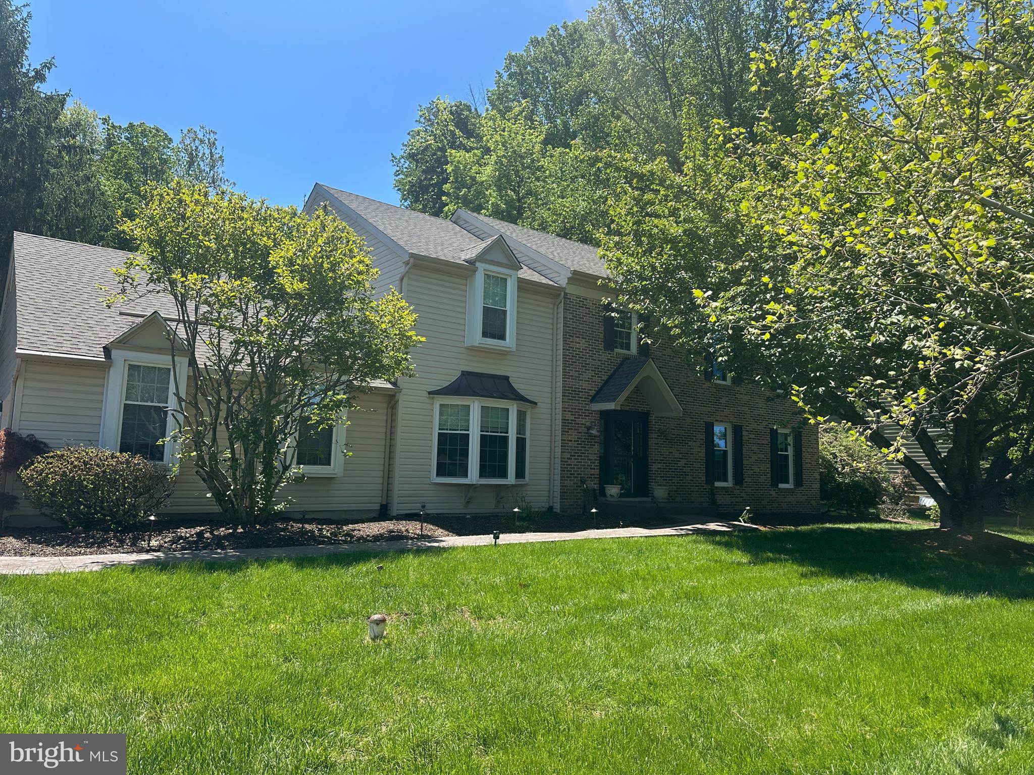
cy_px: 388
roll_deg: -1.2
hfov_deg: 71.6
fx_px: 717
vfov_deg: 56.8
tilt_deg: +7.6
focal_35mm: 24
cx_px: 517
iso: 80
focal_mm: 6.86
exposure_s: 1/2028
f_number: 1.78
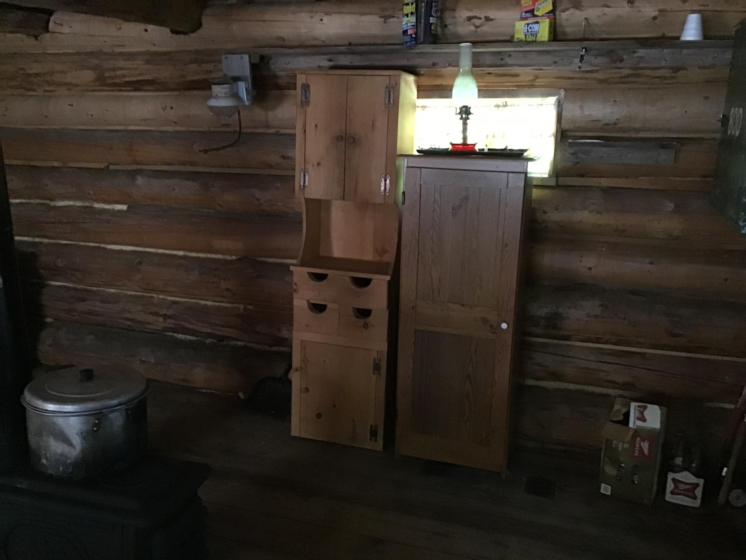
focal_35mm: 31
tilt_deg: -14.1
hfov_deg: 58.4
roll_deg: +0.4
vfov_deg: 45.4
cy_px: 280
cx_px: 373
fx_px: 668
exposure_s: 1/15
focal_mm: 3.3
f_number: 2.4
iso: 400
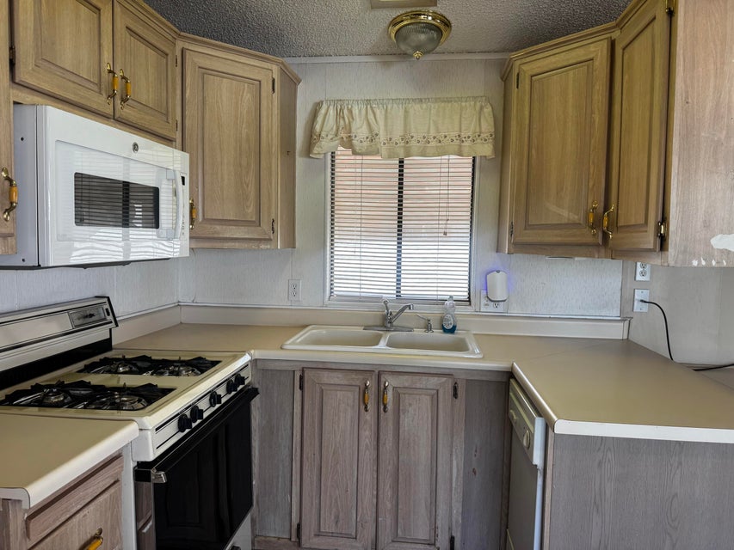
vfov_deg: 56.8
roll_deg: -2.0
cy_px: 275
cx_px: 367
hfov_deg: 71.6
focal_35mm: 24
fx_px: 509
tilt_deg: -4.1
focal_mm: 6.76
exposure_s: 1/120
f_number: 1.78
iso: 80
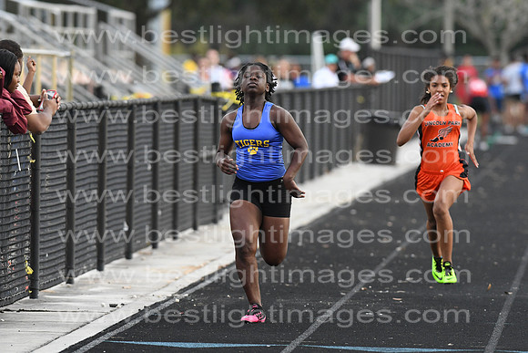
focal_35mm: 450
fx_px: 6601
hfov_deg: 4.6
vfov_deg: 3.1
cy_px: 176
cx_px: 264
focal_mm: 300
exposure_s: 1/1600
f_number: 4
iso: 2000
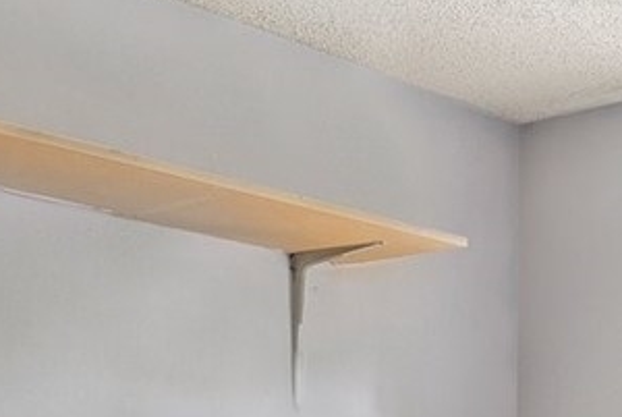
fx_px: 1367
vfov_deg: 16.5
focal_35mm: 79
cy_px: 531
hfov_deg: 23.9
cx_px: 700
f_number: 8
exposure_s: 2.5
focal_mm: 14
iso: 200
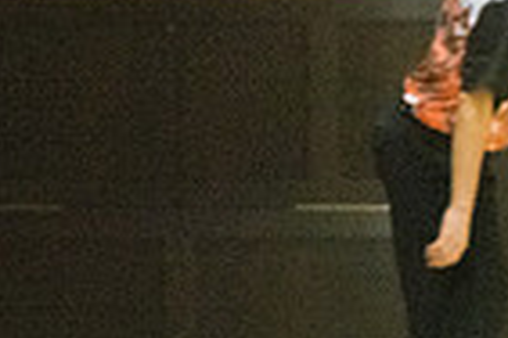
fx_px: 5221
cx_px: -292
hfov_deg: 5.5
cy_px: 185
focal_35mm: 370
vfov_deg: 3.7
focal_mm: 90
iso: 10000
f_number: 4.5
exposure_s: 1/1000
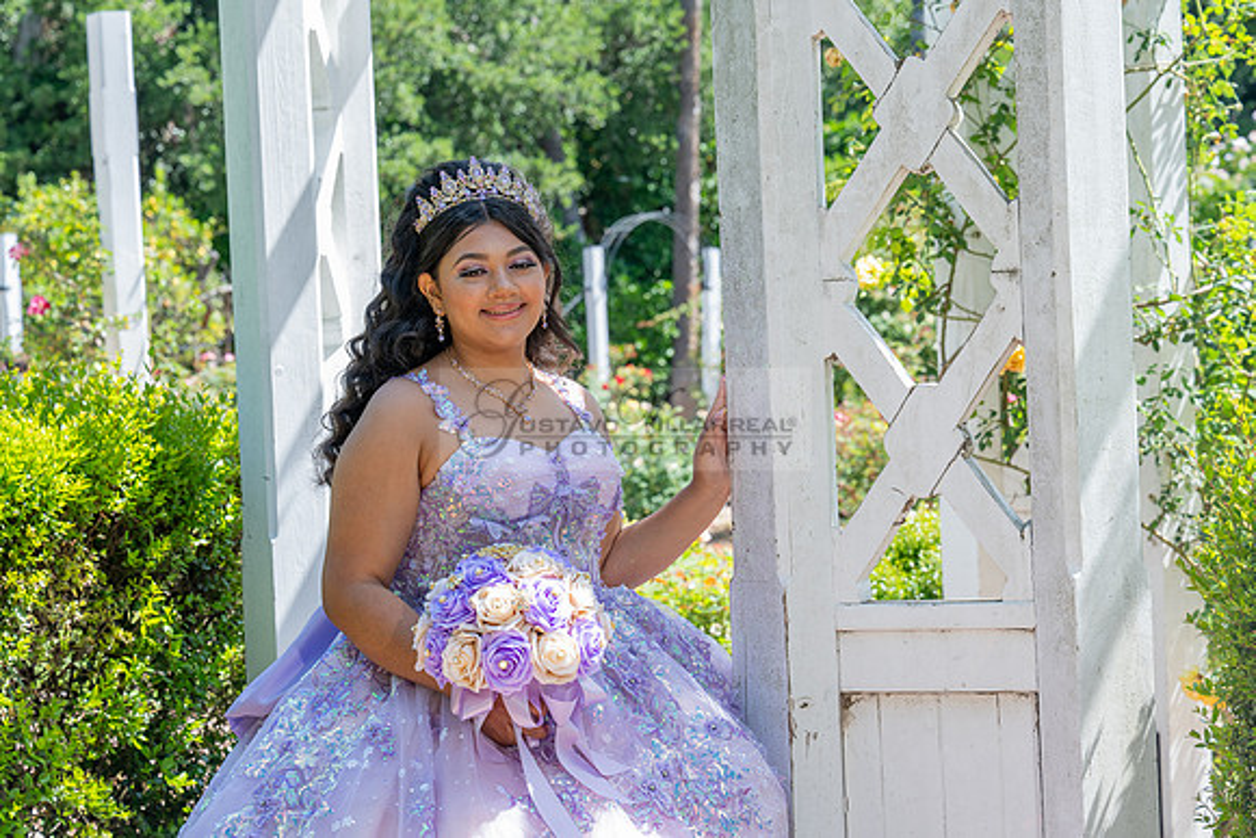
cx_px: 565
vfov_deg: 17.7
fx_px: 2687
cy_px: 422
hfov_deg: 26.3
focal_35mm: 77
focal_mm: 70
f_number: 6.3
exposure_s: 1/200
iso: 200
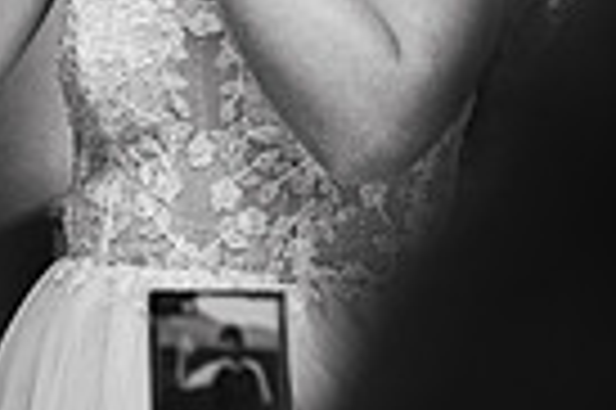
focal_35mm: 215
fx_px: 3674
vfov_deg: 6.2
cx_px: -270
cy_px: -338
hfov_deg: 9.4
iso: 500
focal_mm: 50
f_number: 3.2
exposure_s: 1/160
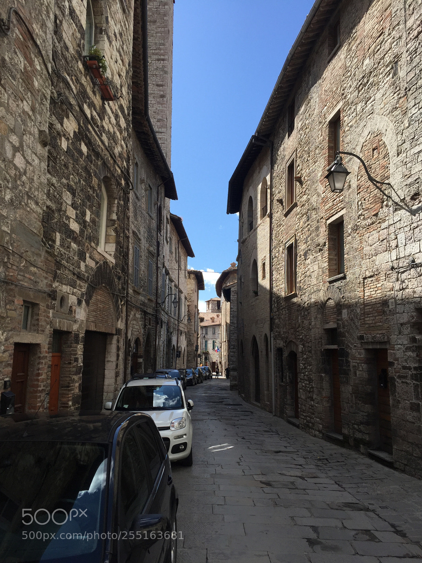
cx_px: 211
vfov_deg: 61.7
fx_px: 471
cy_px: 282
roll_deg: -1.2
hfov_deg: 48.2
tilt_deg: +9.2
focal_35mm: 29
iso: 32
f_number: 2.2
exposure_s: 1/1364
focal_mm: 4.15
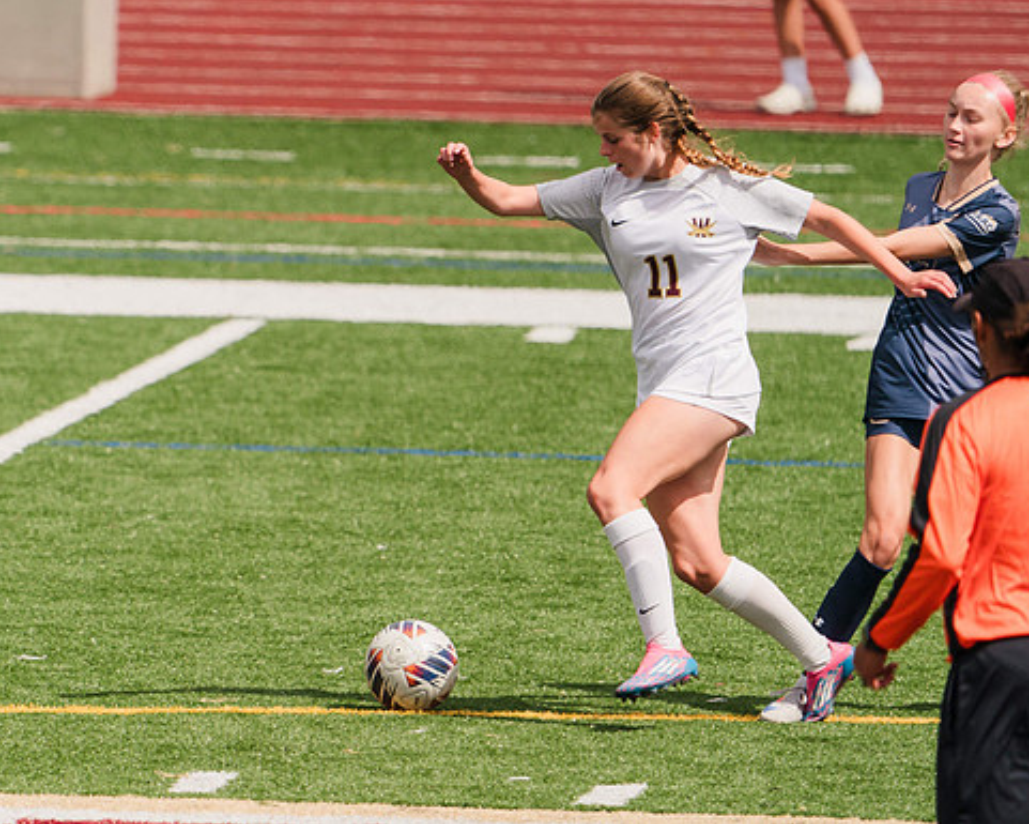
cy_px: 394
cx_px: 252
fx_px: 26409
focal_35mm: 867
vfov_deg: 1.8
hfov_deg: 2.2
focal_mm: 559
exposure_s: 1/1600
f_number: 6.3
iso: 200
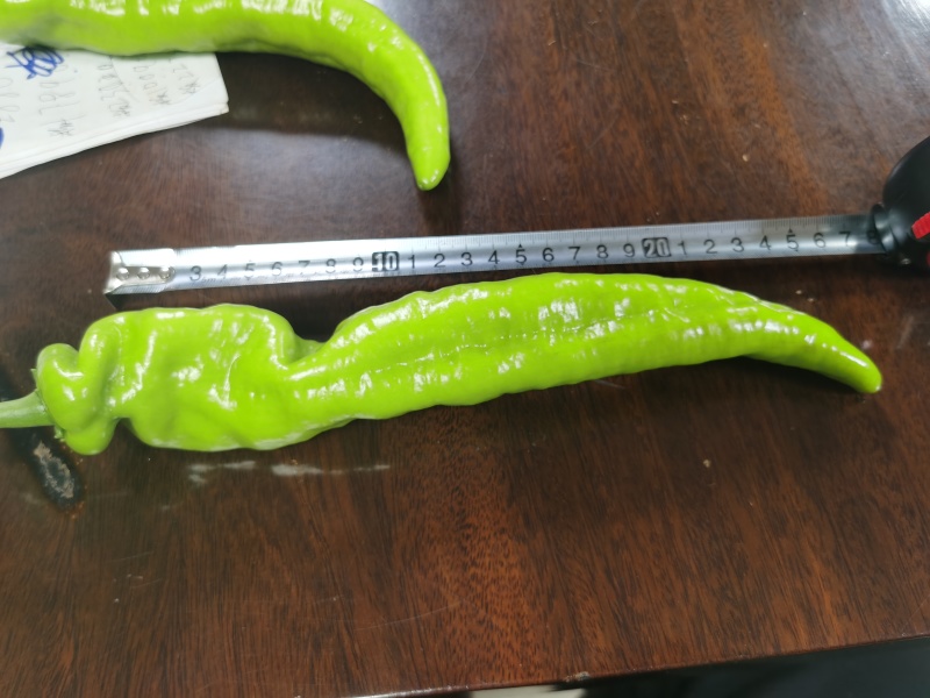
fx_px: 725
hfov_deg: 65.3
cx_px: 465
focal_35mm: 27
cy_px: 349
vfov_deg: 51.4
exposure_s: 1/50
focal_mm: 5.56
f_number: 1.6
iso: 100
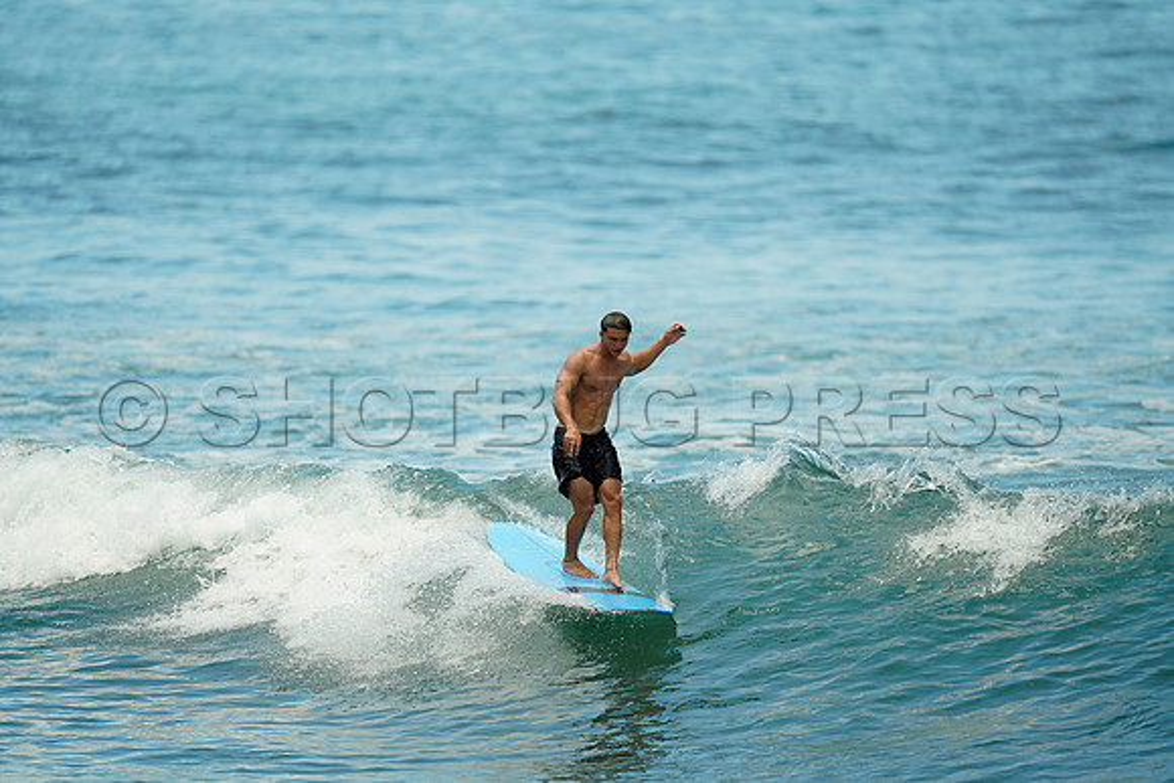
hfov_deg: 5.2
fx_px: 13047
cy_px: 392
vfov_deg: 3.4
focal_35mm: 400
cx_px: 587
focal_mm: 400
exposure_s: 1/1250
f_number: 2.8
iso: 200
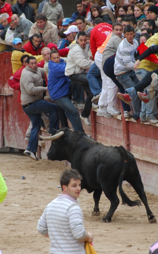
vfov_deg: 4.6
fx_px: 3162
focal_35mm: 459
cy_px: 127
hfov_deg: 2.9
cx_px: 107
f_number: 5.6
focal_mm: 200
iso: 220
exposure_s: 1/180
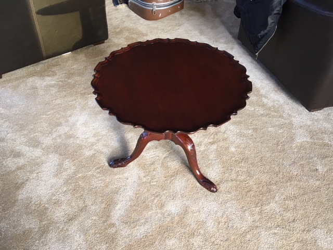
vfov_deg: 48.2
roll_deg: -1.2
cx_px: 166
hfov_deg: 61.7
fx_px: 279
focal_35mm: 29
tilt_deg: -44.2
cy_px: 125
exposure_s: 1/33
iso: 125
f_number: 2.2
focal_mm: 4.15
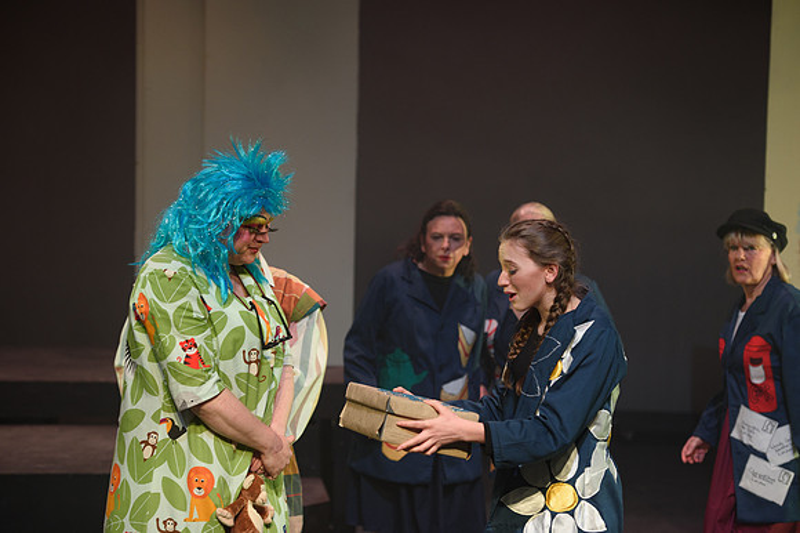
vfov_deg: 12.0
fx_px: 2537
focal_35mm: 114
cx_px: 400
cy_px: 266
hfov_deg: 17.9
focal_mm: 112
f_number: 2.8
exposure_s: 1/125
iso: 800
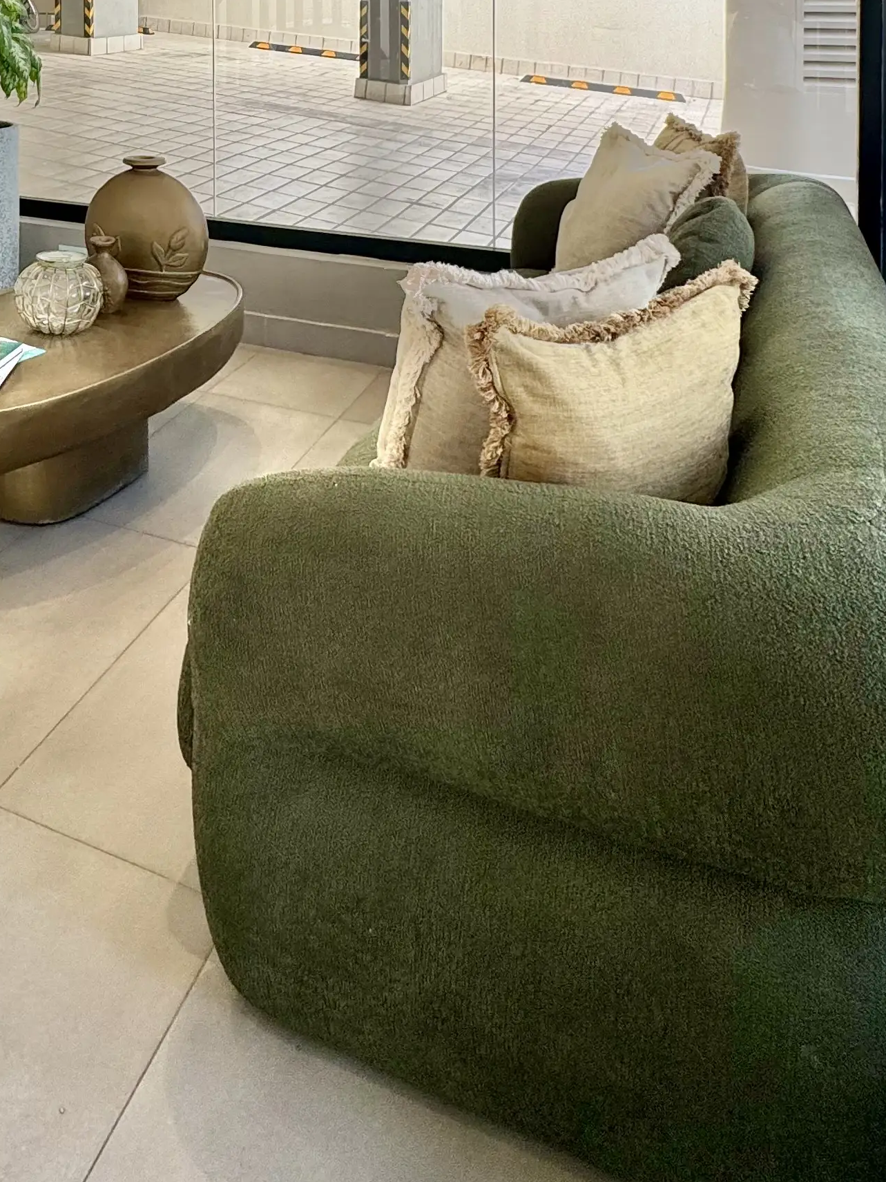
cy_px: -3
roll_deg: +0.7
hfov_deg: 40.8
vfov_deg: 46.3
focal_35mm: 33
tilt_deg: -1.1
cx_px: 153
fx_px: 1126
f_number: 2.2
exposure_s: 1/118
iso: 40
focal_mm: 2.22
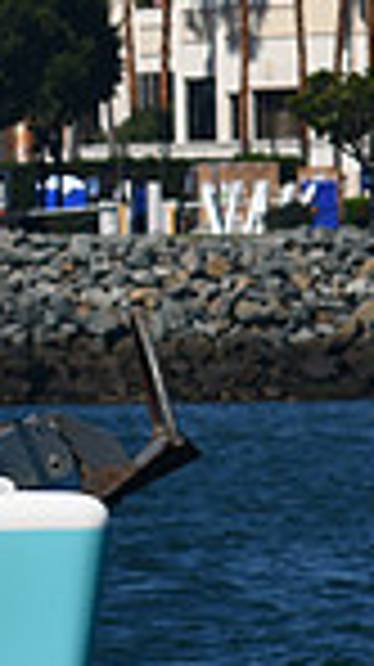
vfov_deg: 1.8
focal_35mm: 1233
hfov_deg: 1.0
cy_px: 25
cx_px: -739
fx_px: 21788
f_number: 10
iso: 100
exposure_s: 1/800
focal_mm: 200
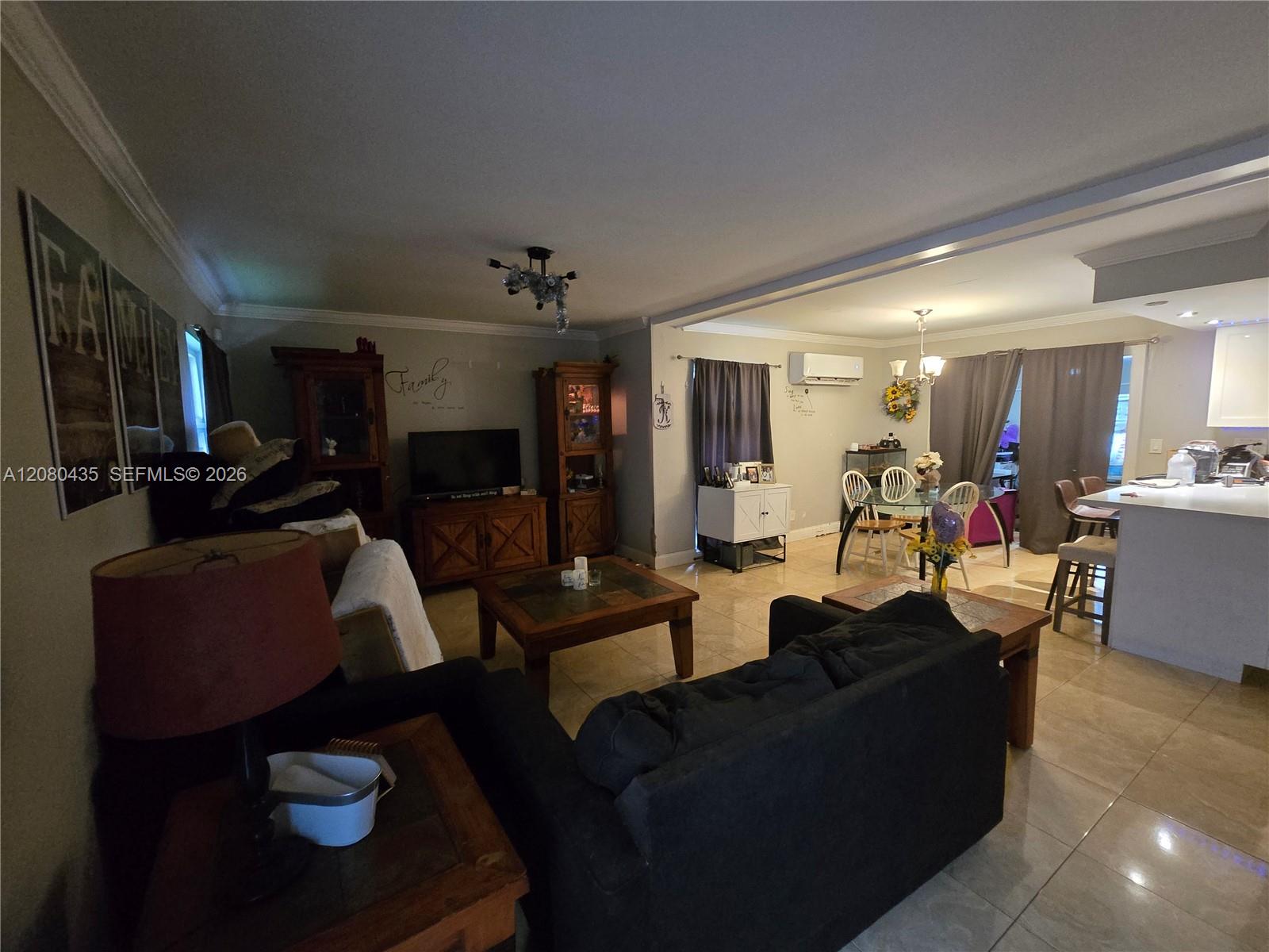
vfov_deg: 89.9
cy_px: 476
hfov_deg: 106.2
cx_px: 634
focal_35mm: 13
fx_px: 477
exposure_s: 1/24
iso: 1250
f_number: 2.2
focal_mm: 2.2
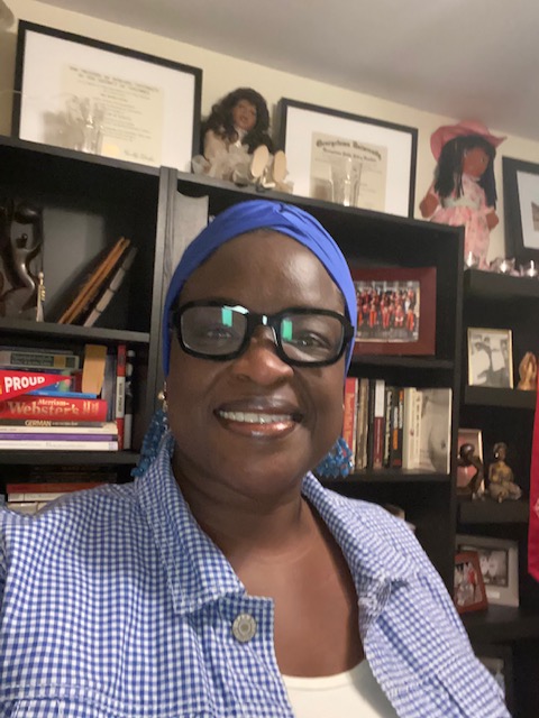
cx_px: 270
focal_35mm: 30
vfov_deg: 60.0
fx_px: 623
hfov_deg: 46.8
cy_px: 359
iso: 1000
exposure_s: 1/22
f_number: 2.2
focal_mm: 2.71
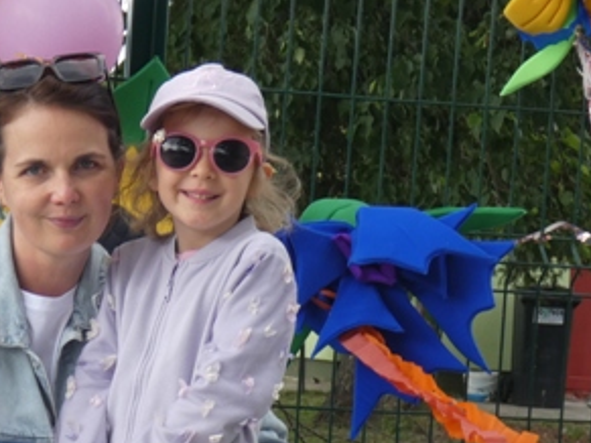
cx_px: 51
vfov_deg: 9.6
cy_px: 439
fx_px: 2611
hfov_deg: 12.8
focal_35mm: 153
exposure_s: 1/100
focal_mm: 10.4
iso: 80
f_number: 4.1
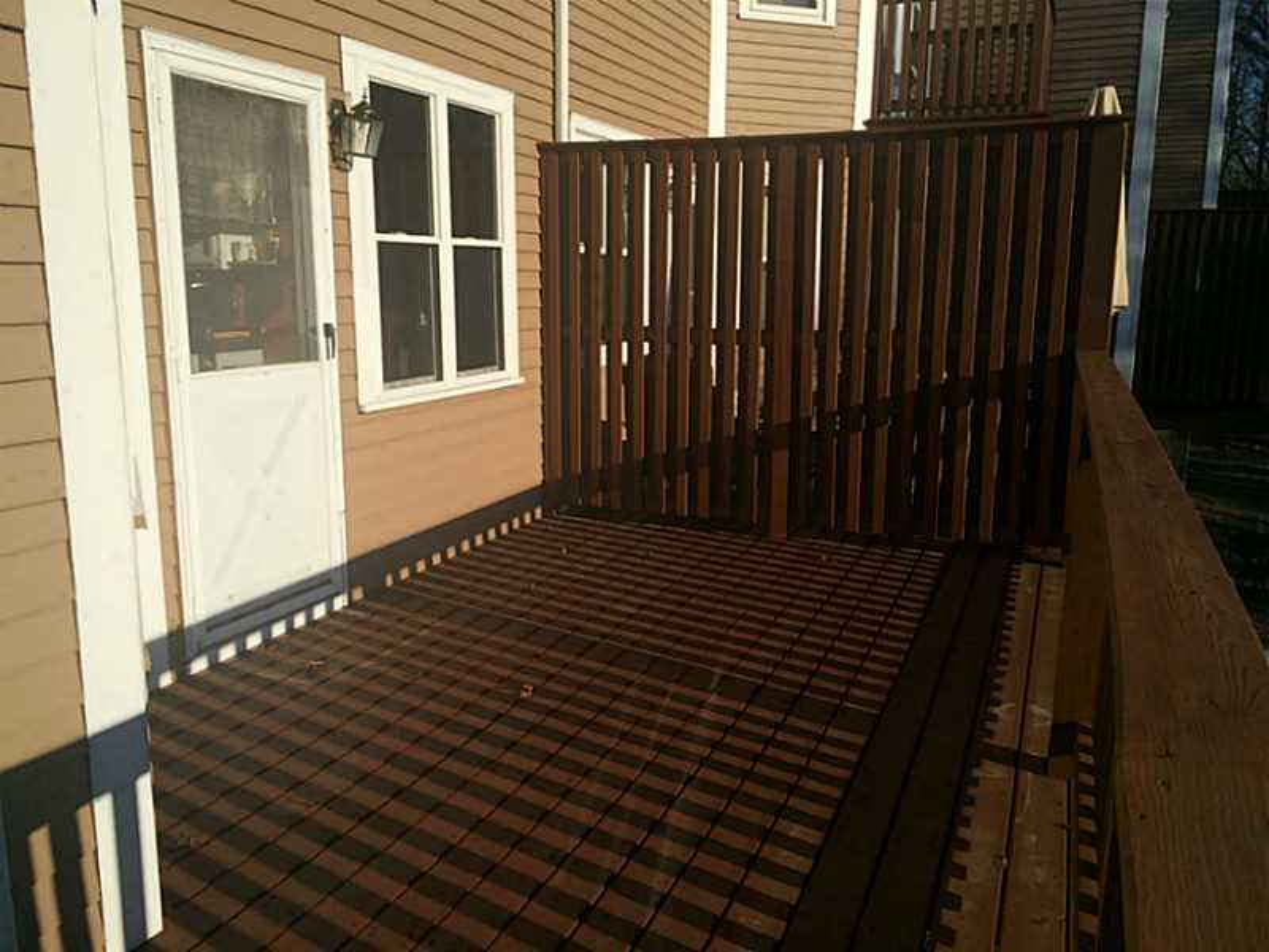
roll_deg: +1.4
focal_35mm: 29
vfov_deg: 48.2
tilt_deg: -10.9
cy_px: 476
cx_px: 634
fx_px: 1063
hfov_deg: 61.7
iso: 32
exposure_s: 1/2933
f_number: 2.2
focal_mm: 4.15
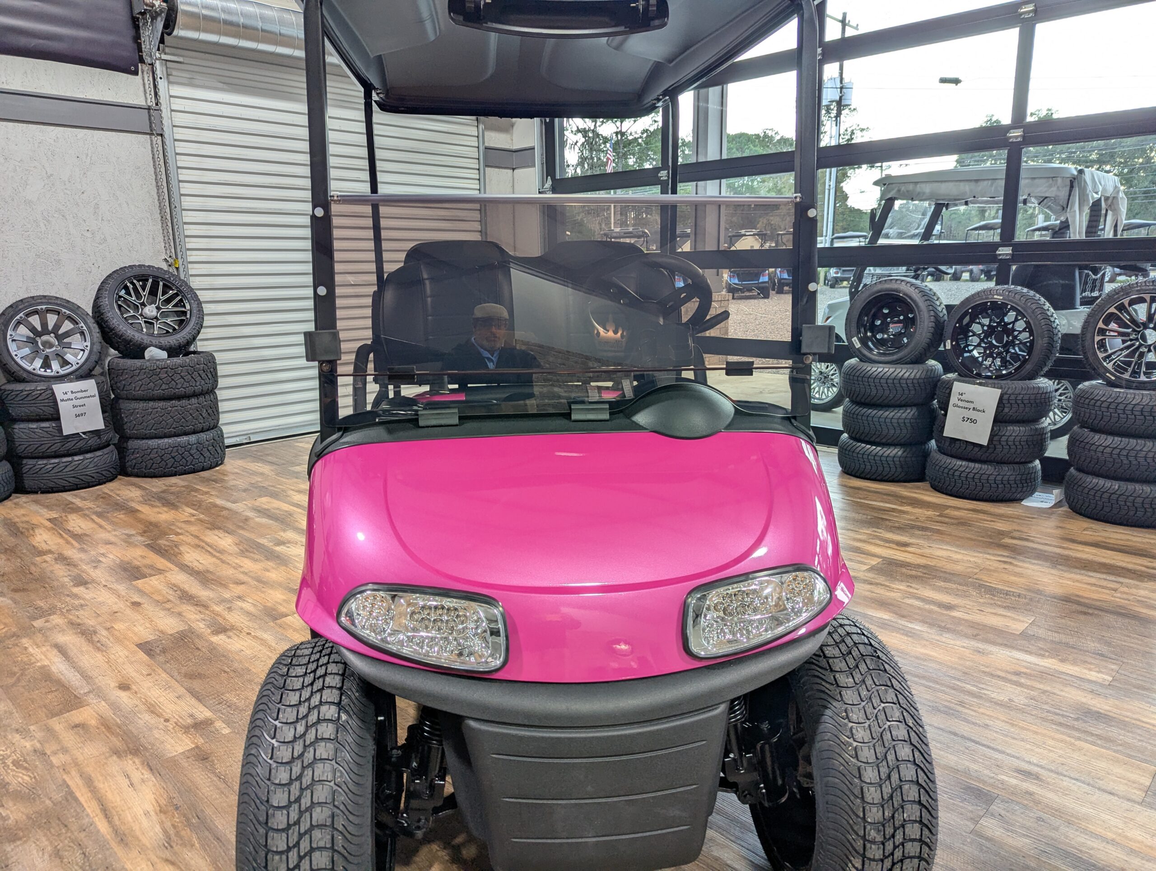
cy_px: 436
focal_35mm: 24
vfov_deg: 56.9
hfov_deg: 71.5
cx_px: 578
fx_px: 803
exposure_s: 1/58
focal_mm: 6.81
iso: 63
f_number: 1.85
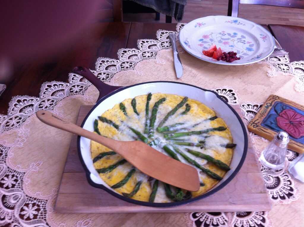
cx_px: 152
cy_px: 114
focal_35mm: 35
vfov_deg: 40.6
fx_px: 307
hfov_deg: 52.7
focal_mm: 3.85
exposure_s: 1/17
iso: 80
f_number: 2.8
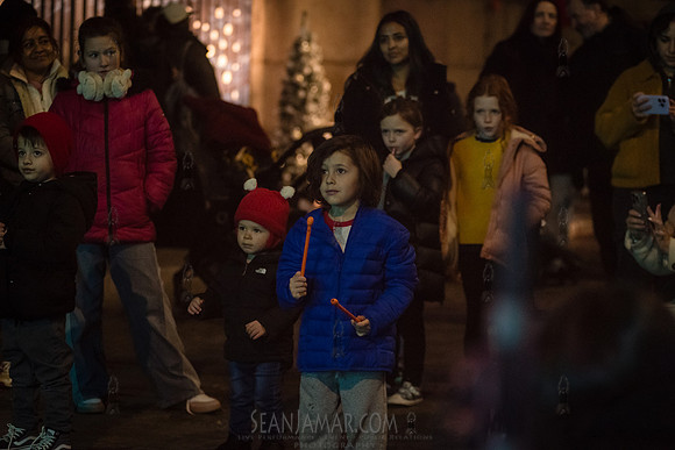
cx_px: 338
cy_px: 225
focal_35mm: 94
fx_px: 1764
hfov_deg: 21.7
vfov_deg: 14.5
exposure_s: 1/400
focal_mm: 92
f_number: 3.2
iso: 8000
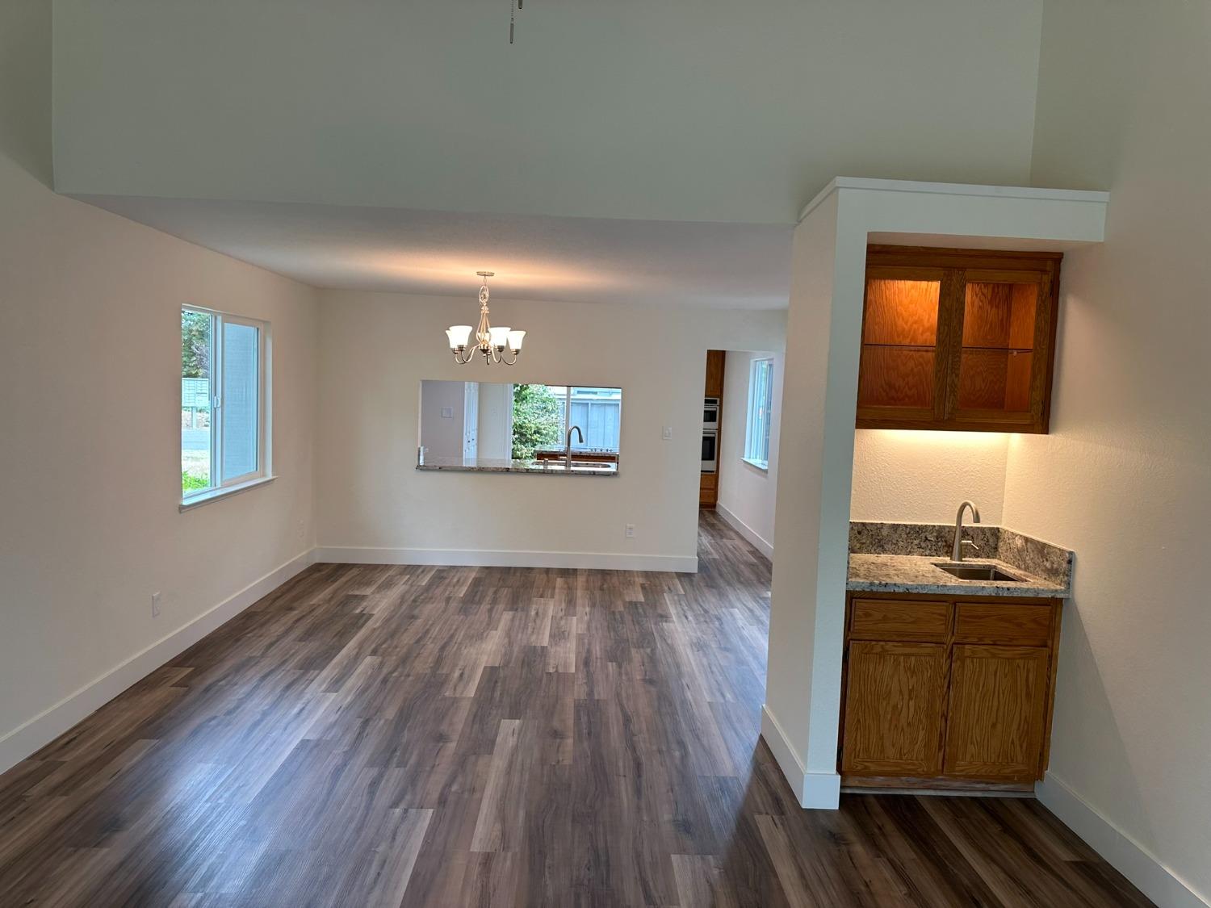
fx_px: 840
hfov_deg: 71.6
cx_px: 606
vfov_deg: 56.8
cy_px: 454
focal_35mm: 24
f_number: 1.78
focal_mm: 6.86
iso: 100
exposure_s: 1/120
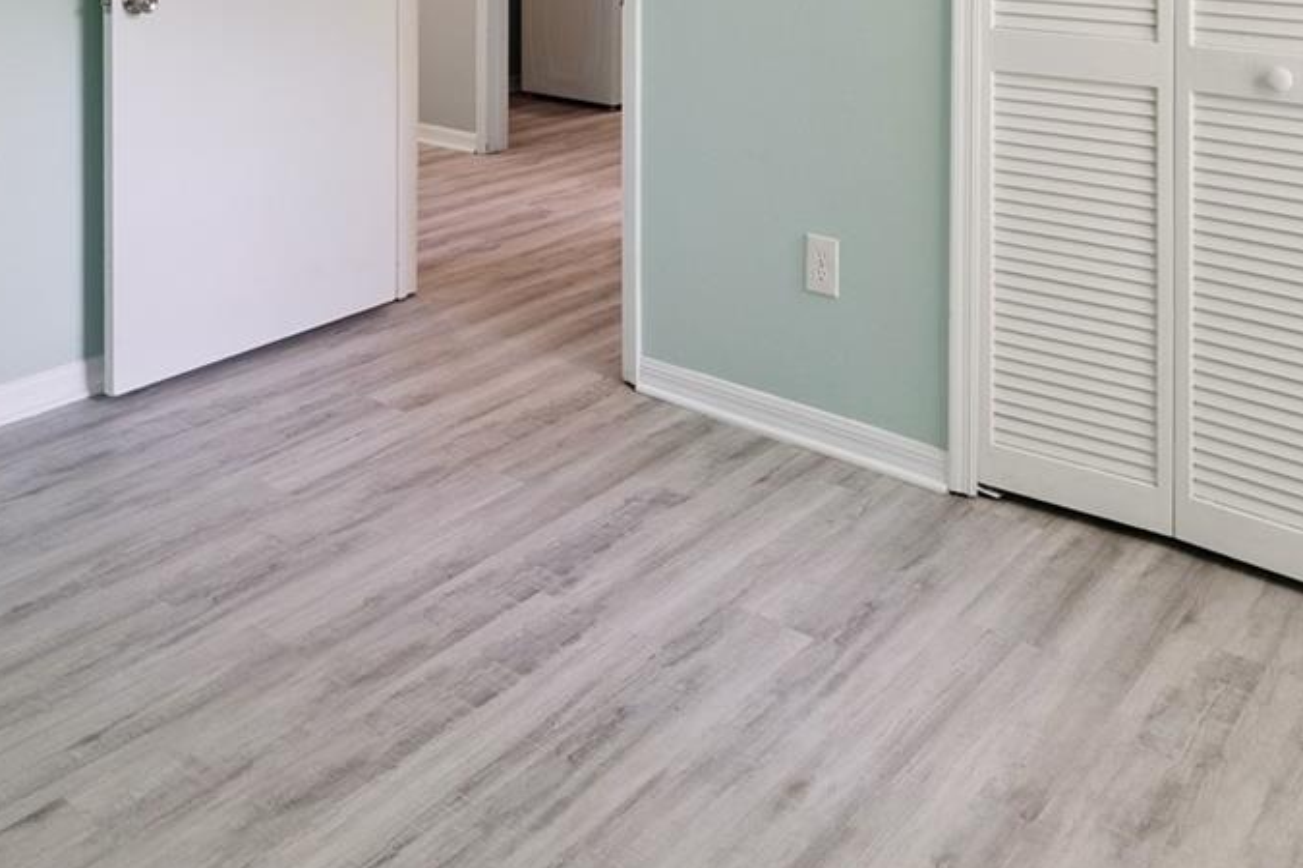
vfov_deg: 30.3
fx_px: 1375
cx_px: 624
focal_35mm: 38
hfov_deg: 50.7
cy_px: -151
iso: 640
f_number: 10
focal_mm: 16
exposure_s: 1/8
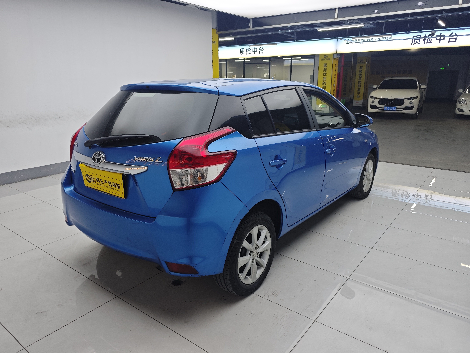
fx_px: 326
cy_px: 176
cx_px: 235
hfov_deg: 71.6
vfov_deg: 56.8
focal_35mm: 24
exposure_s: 1/100
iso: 50
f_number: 1.6
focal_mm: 5.84
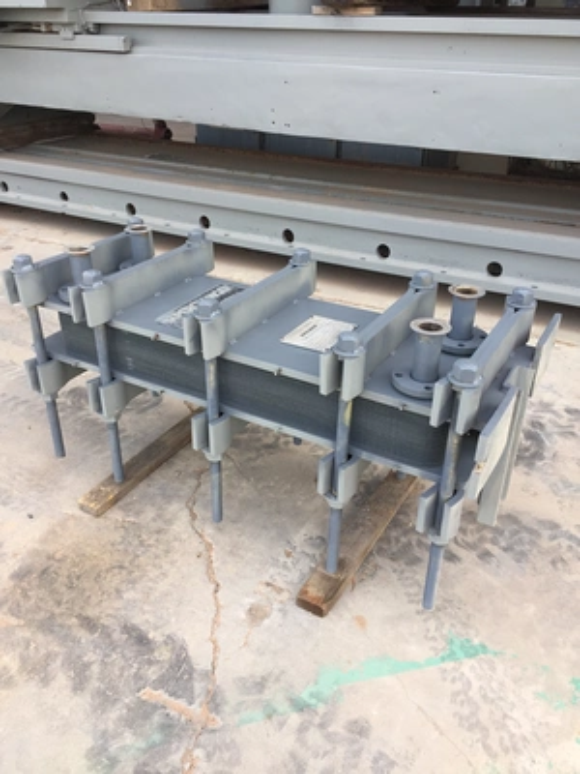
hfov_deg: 48.2
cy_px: 387
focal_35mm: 29
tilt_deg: -29.6
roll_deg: +0.0
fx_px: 648
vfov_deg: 61.7
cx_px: 290
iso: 32
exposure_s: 1/179
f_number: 2.2
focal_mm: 4.15
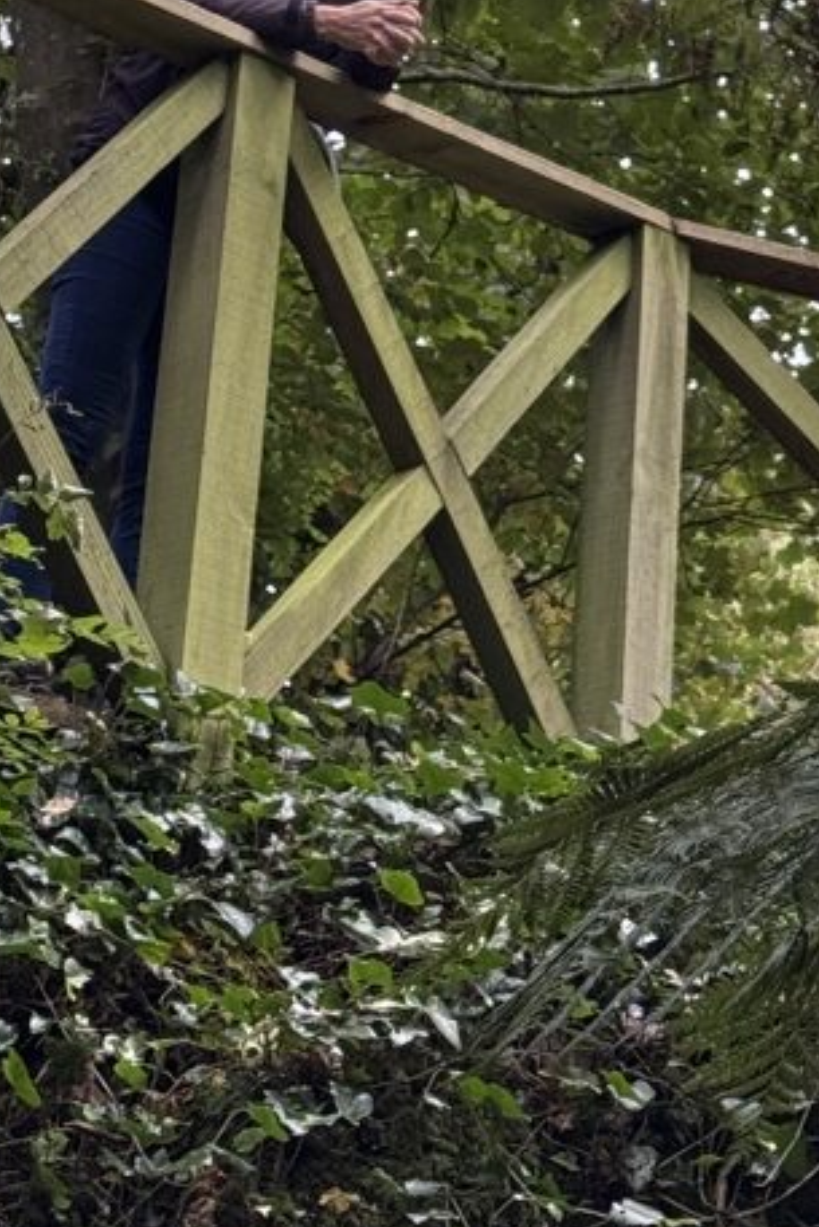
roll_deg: -2.6
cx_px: 658
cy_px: -344
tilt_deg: +30.1
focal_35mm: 131
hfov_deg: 10.4
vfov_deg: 15.0
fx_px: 4467
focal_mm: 6.76
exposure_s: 1/121
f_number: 1.78
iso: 80
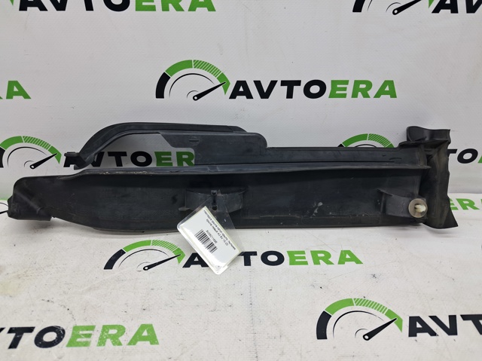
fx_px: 376
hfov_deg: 65.4
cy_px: 180
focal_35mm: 27
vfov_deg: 51.3
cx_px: 241
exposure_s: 1/50
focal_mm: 4
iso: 50
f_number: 1.8
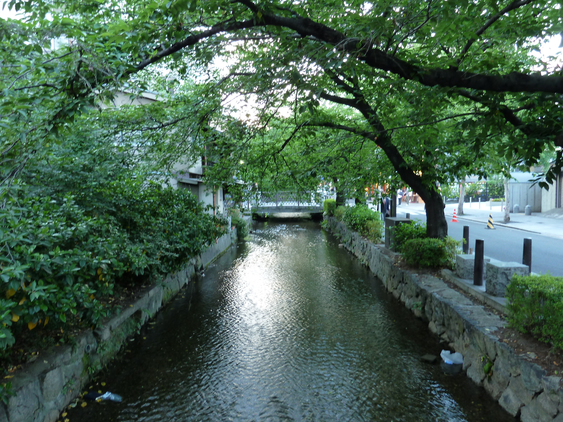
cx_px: 282
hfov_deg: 69.4
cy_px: 211
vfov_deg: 54.9
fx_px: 407
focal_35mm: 25
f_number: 3.3
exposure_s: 1/6
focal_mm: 4.1
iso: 125
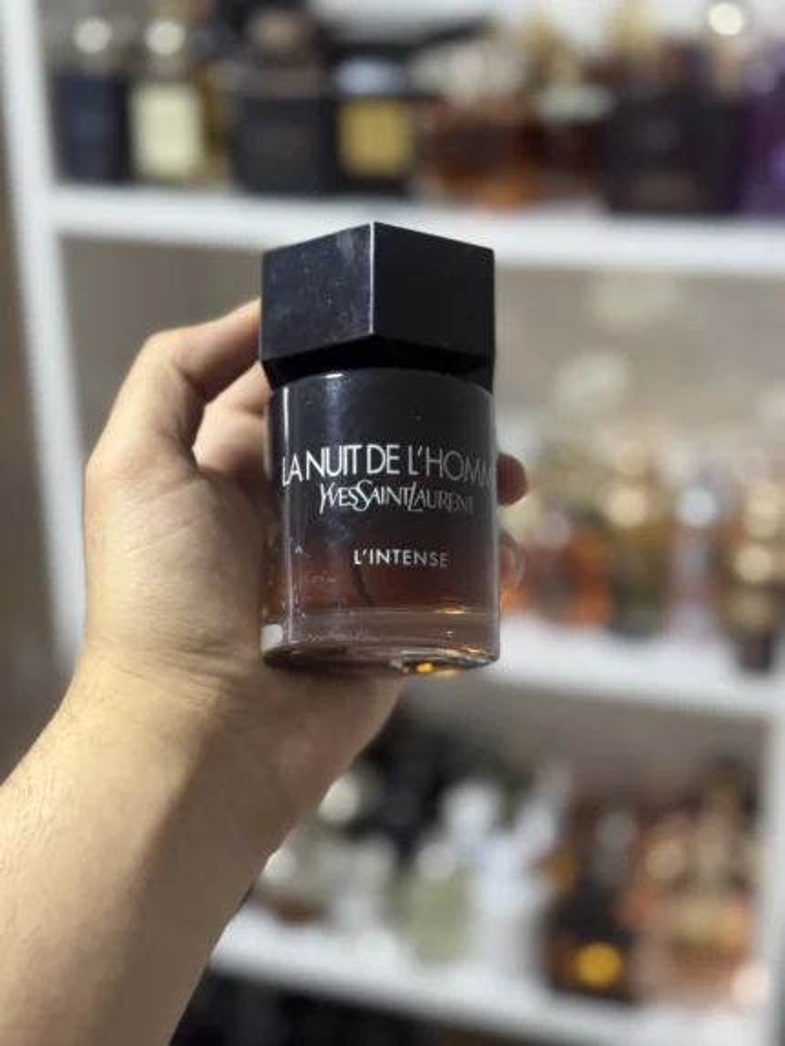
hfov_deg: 30.3
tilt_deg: -18.8
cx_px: 392
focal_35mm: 48
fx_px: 1451
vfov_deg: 39.6
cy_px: 523
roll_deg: +0.6
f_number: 1.78
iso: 200
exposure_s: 1/50
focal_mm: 6.76
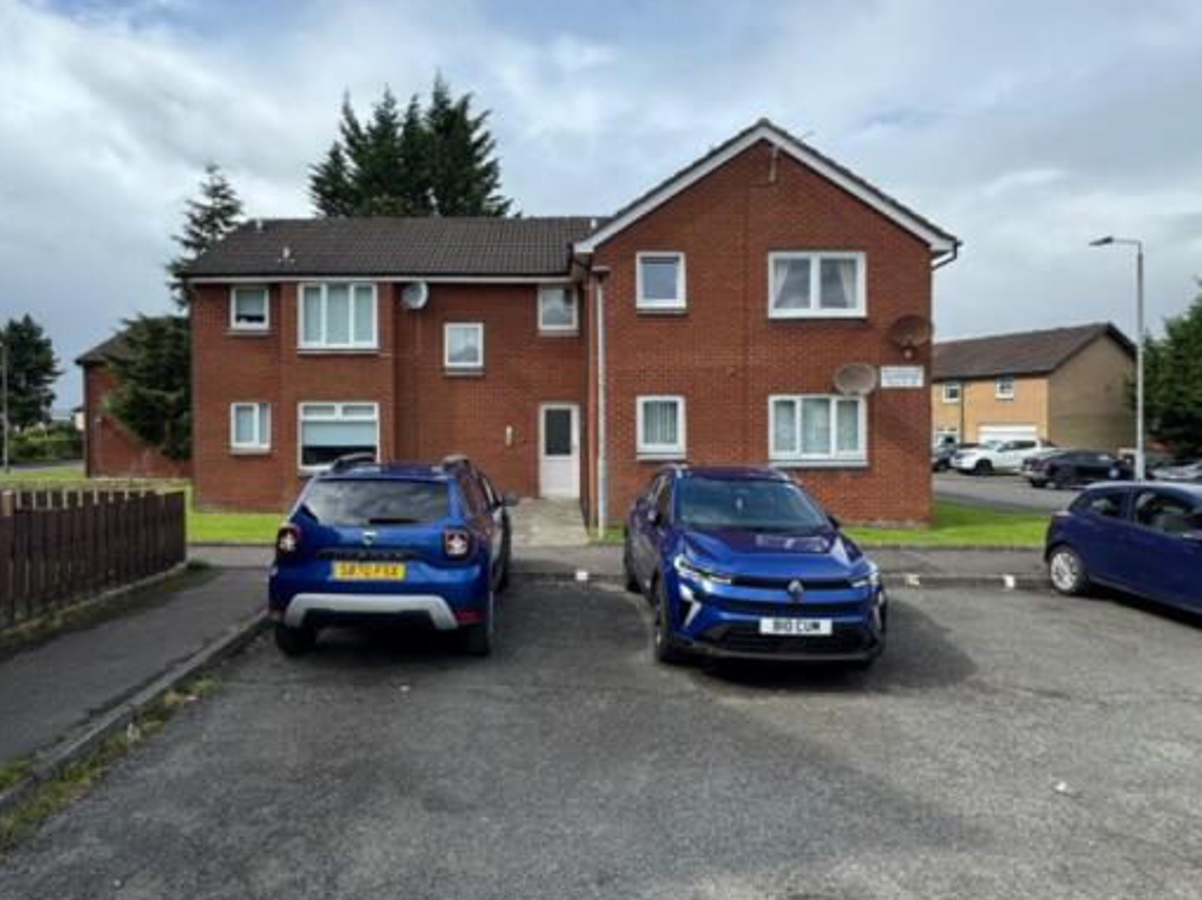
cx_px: 550
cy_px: 428
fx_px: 555
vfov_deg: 78.0
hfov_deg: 94.3
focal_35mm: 16
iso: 40
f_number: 2.2
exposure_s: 1/1236
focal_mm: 2.22
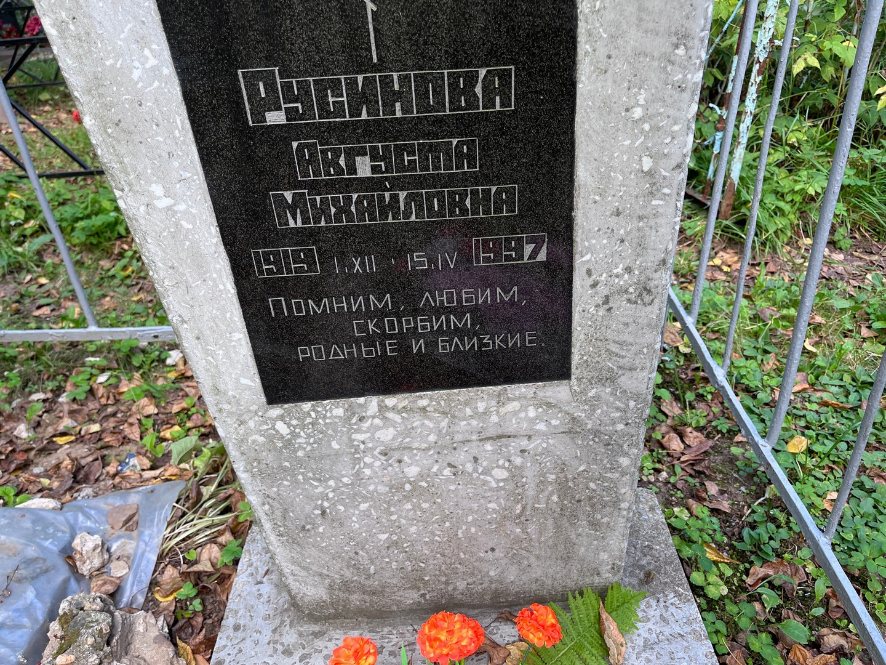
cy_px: 332
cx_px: 443
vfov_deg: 53.1
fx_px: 665
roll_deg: +3.8
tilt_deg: -28.9
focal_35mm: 26
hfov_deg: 67.3
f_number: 1.6
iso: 64
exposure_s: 1/121
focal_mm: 5.1
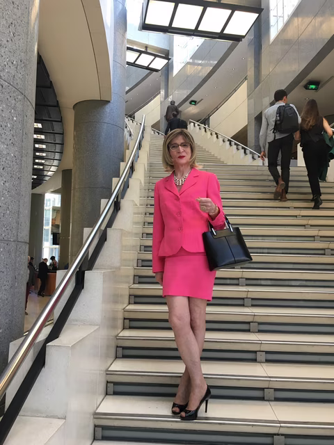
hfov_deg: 48.2
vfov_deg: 61.7
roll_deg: +0.1
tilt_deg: +7.0
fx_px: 373
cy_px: 222
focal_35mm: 29
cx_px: 167
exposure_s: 1/33
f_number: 2.2
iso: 50
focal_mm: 4.15
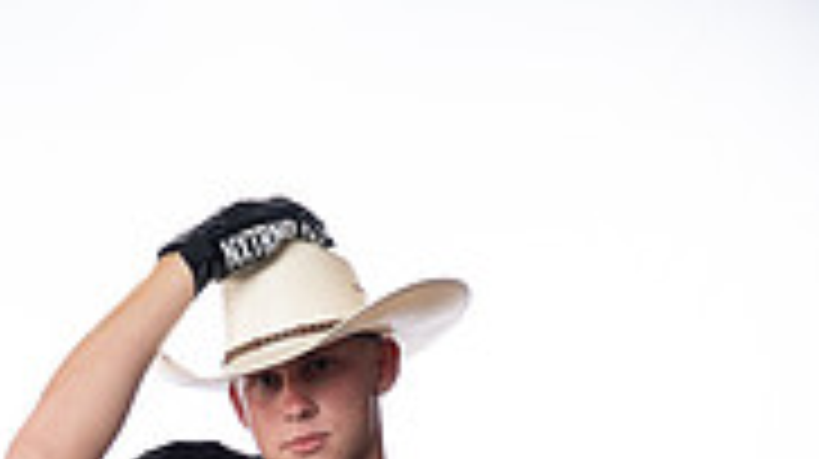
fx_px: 2365
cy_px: 1008
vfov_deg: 10.0
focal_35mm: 109
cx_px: 194
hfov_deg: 19.5
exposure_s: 1/250
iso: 400
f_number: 4
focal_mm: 42
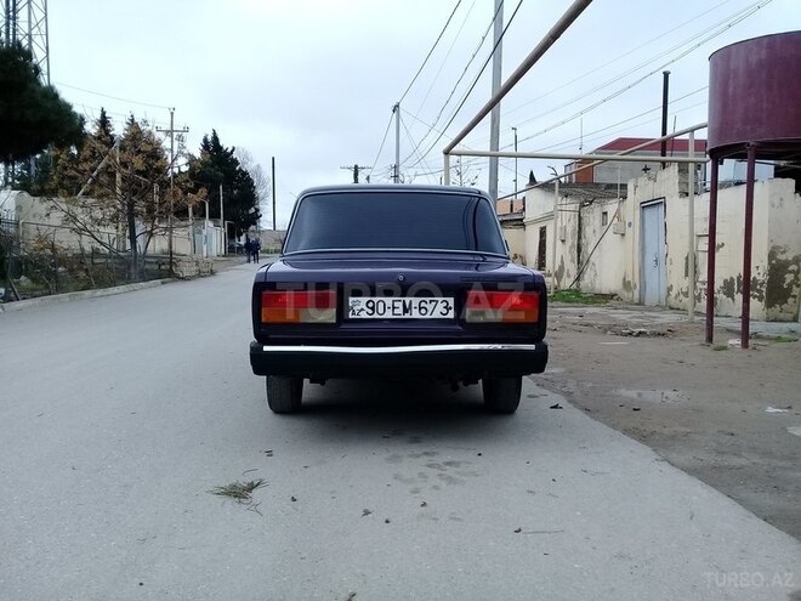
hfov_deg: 58.4
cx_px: 400
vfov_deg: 45.4
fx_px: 717
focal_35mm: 31
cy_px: 300
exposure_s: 1/328
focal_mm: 3.3
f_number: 2.2
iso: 64
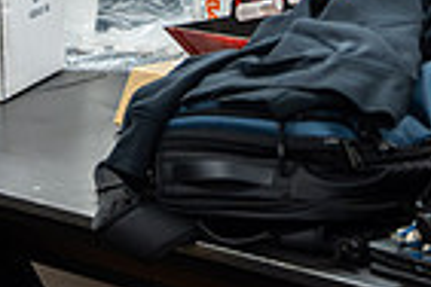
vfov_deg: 8.1
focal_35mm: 164
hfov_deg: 12.5
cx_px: 70
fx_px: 1963
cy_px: -234
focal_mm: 40
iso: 2500
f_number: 4
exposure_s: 1/400
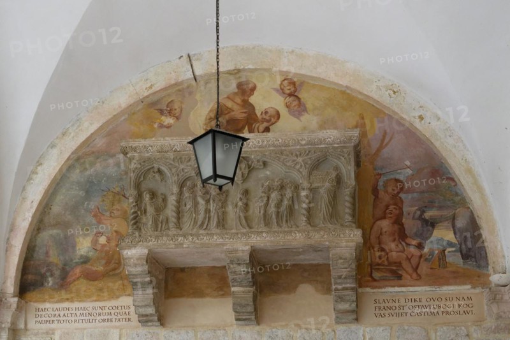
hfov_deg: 38.2
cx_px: 255
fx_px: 736
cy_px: 170
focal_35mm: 52
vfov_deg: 26.0
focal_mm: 52
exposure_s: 1/125
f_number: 5.6
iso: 3600
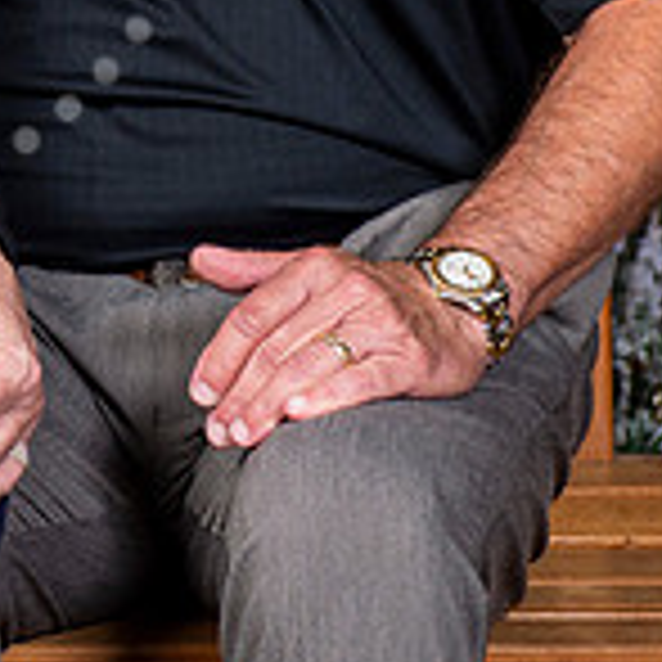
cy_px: -217
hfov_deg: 7.2
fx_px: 5171
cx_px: -295
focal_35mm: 239
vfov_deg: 7.2
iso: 160
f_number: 8
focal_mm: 65
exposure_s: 1/125
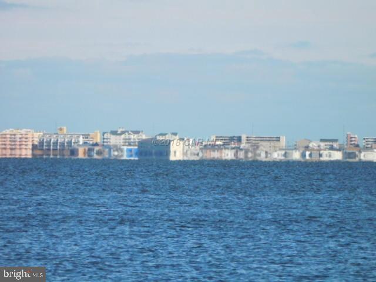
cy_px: 141
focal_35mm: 500
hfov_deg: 4.0
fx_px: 5431
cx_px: 188
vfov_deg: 3.0
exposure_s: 1/500
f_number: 6.5
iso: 125
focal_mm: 90
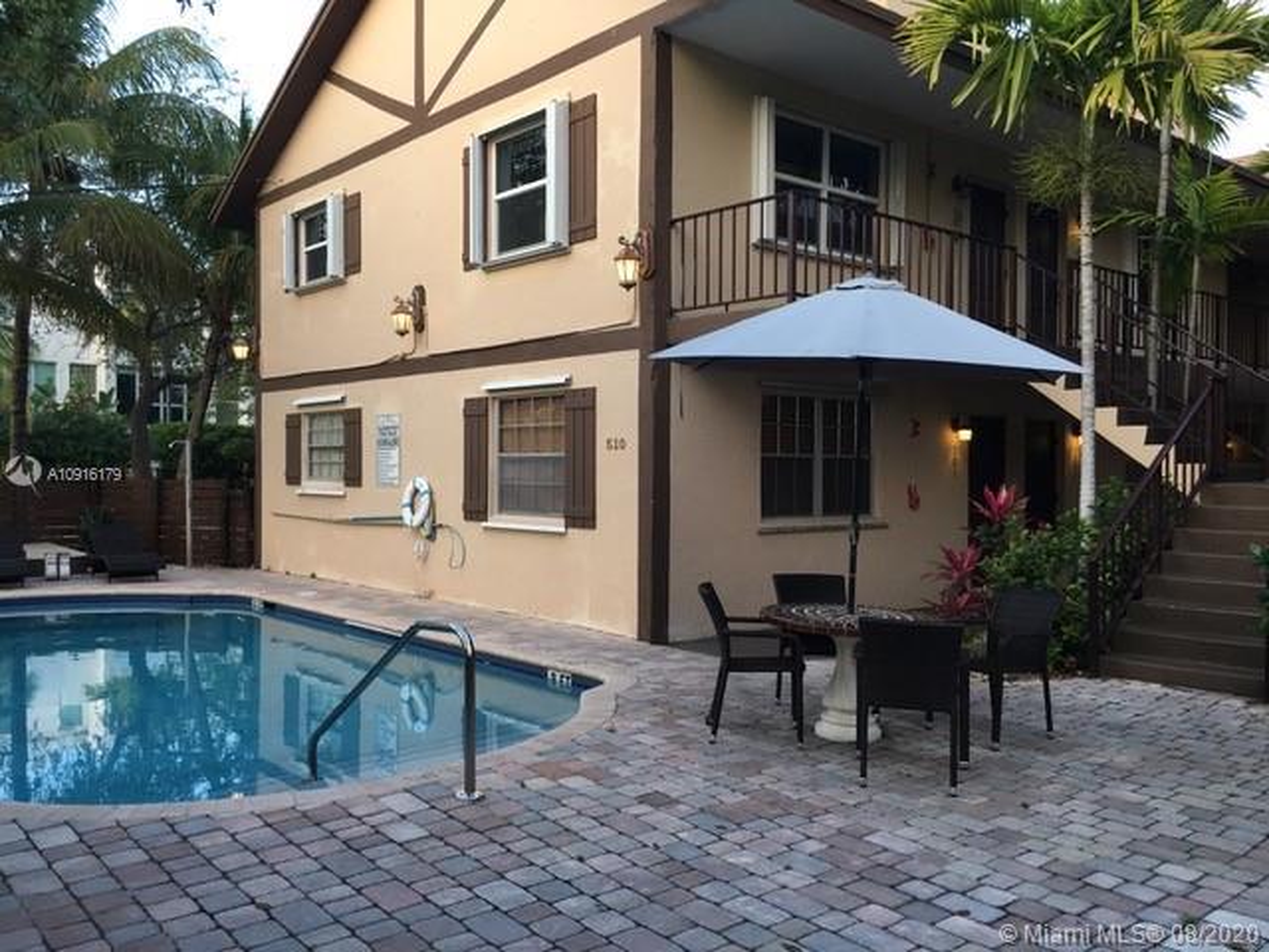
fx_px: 1063
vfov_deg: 48.2
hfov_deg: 61.7
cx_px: 634
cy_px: 476
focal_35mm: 29
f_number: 2.2
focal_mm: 4.15
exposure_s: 1/120
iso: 40
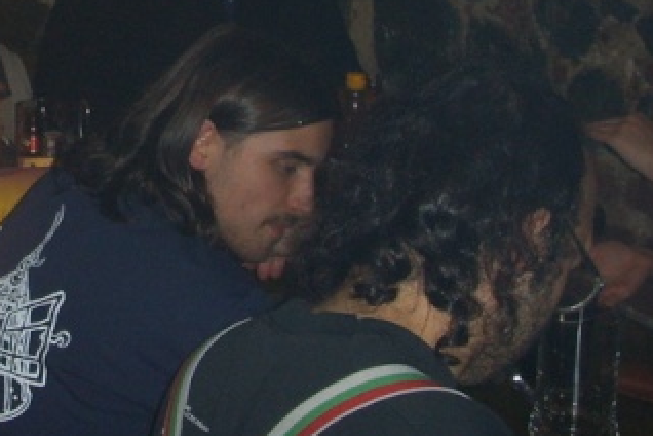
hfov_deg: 19.0
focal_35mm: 102
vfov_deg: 13.2
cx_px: -117
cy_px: -2
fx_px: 1850
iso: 100
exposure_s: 1/45
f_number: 3.5
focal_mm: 6.6
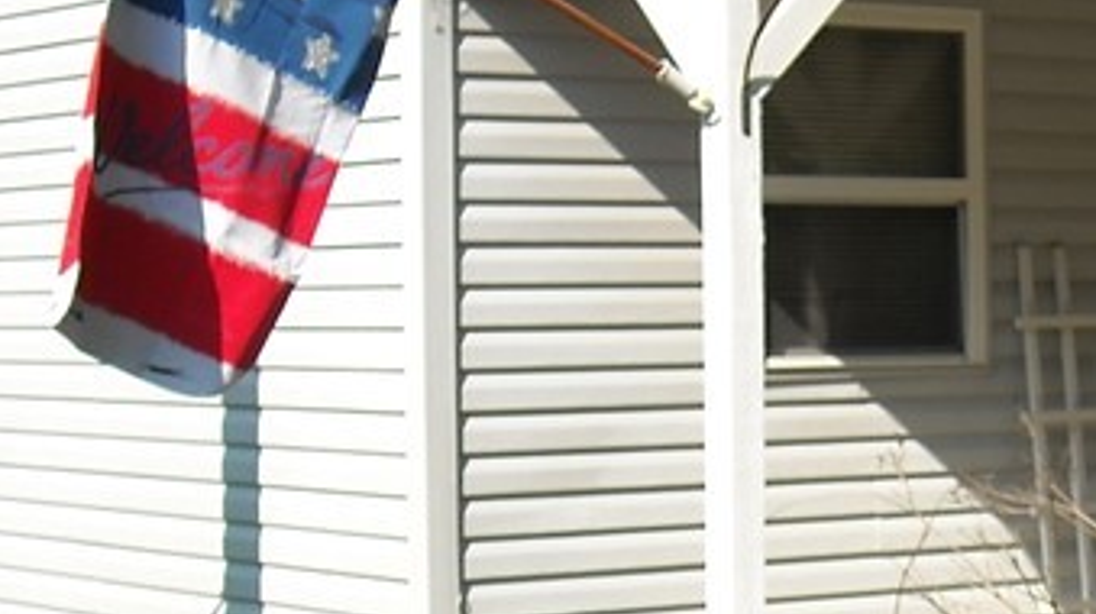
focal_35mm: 145
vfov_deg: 8.3
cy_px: 436
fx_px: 4210
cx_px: 1051
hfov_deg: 14.6
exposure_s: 1/209
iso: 64
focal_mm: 7.1
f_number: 6.1
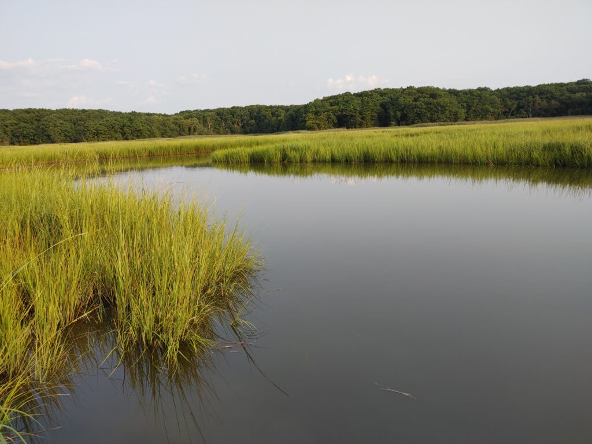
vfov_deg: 53.1
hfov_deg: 67.3
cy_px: 222
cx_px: 296
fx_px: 445
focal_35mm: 26
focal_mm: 5.58
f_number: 1.8
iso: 50
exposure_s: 1/781
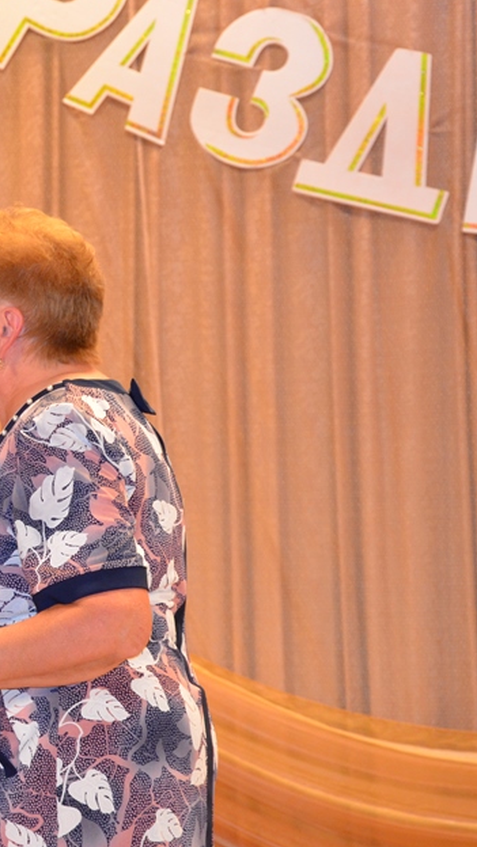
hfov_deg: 11.0
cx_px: -128
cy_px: 441
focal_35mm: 108
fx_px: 2428
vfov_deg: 19.8
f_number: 4.8
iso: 1800
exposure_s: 1/60
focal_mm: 42
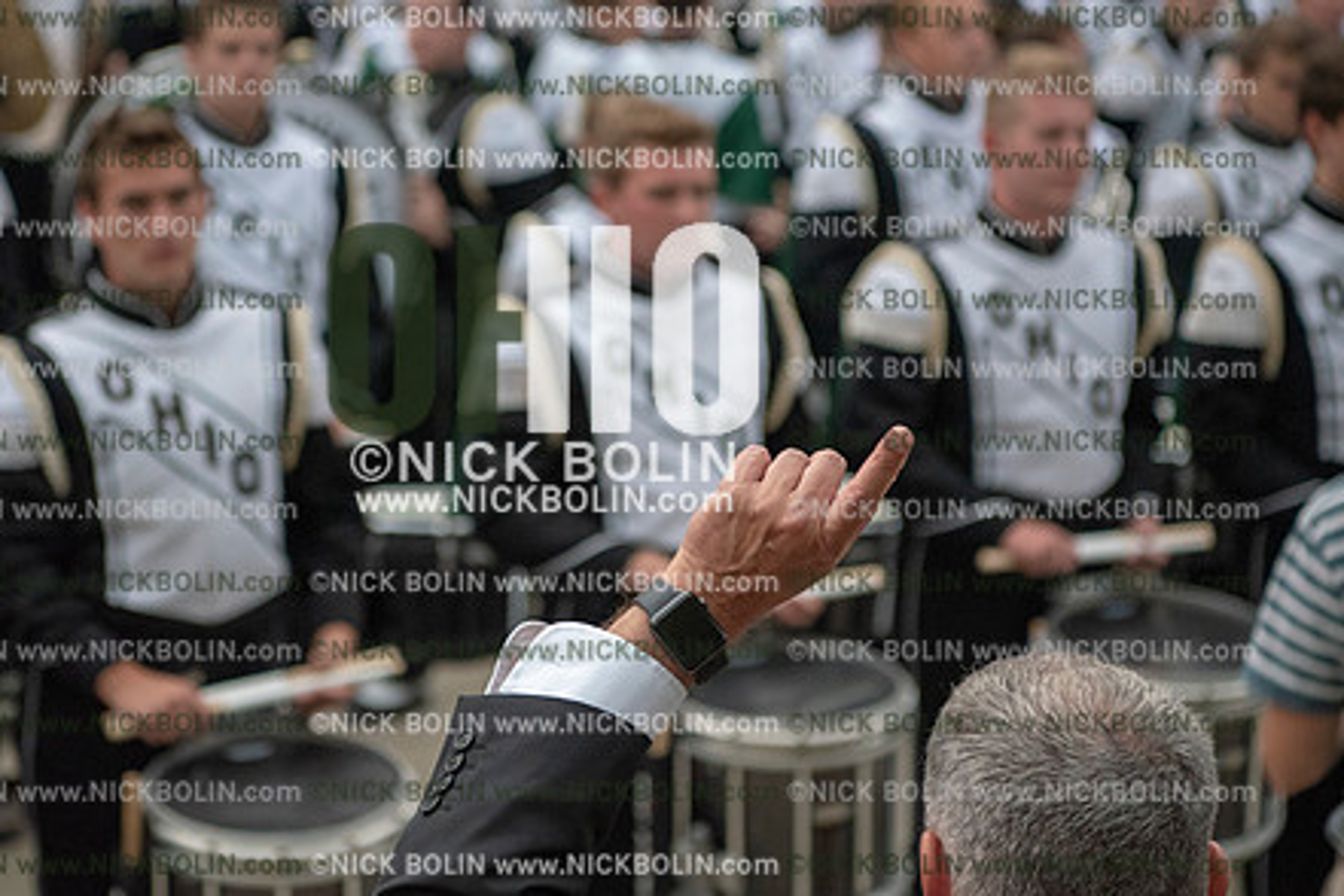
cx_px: 542
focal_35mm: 92
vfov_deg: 14.9
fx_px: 3434
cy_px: 370
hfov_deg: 22.1
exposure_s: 1/1600
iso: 3200
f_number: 3.5
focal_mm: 70
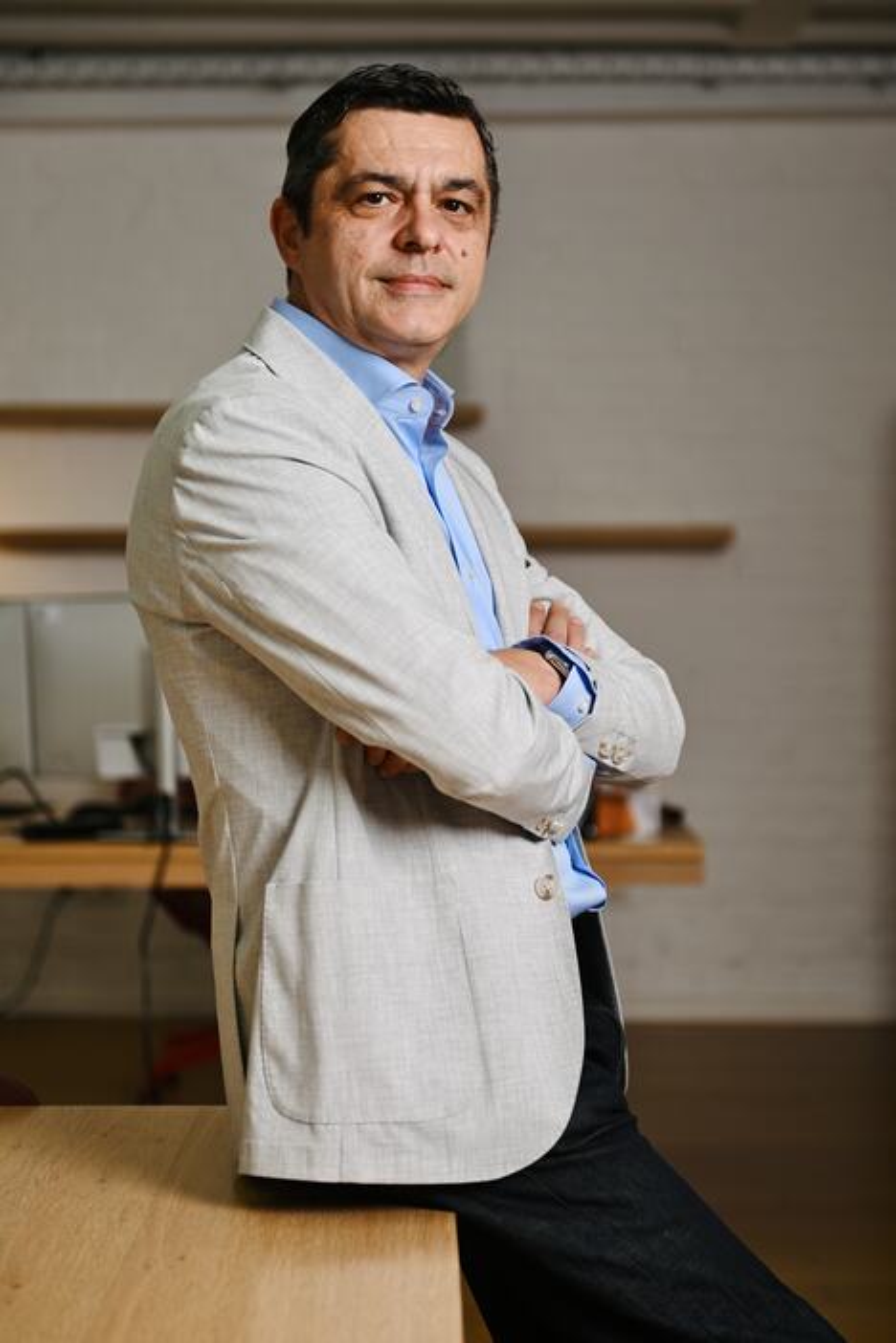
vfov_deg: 32.4
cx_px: 448
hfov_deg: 21.9
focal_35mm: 62
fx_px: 2314
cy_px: 672
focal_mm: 62
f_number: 2.8
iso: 100
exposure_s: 1/160
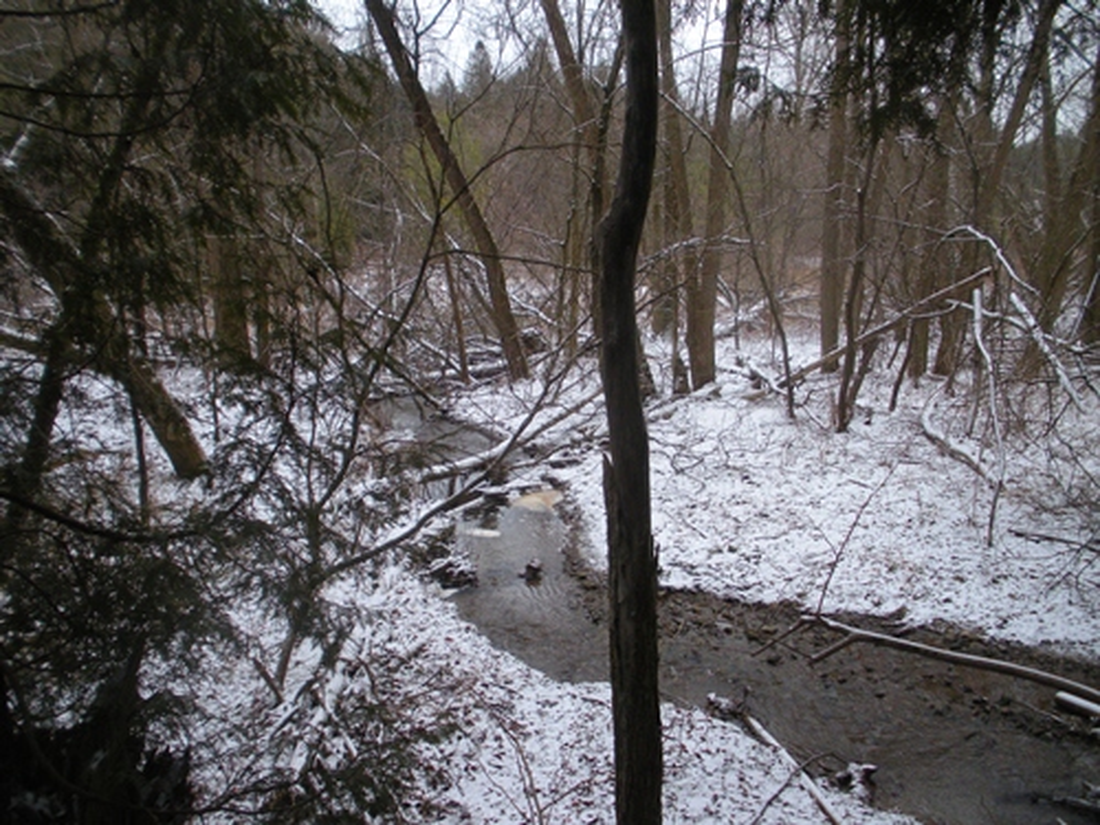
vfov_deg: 39.7
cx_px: 550
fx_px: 1144
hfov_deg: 51.4
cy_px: 412
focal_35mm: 36
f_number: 3.5
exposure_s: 1/120
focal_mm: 6.3
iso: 175
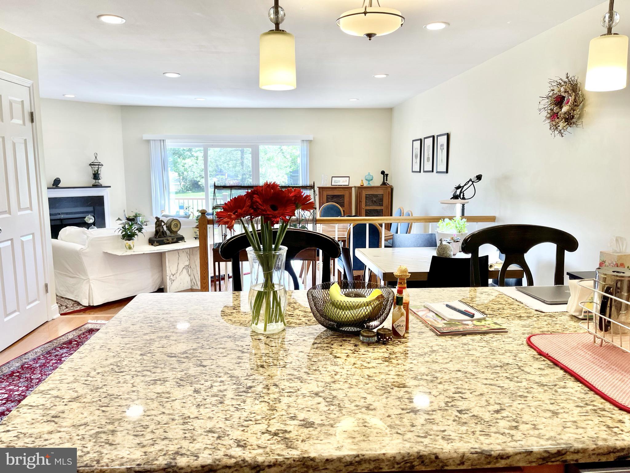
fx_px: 473
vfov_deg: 53.1
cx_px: 315
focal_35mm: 26
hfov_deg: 67.3
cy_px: 236
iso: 64
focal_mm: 5.1
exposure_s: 1/120
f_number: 1.6
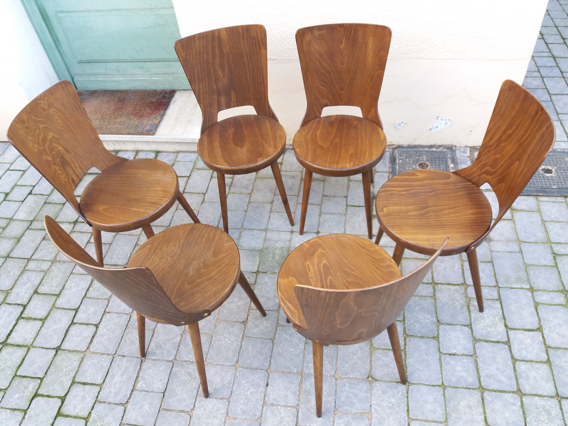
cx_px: 284
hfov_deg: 63.4
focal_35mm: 28
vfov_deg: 49.7
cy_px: 213
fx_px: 459
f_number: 1.9
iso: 80
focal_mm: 3.7
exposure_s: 1/33
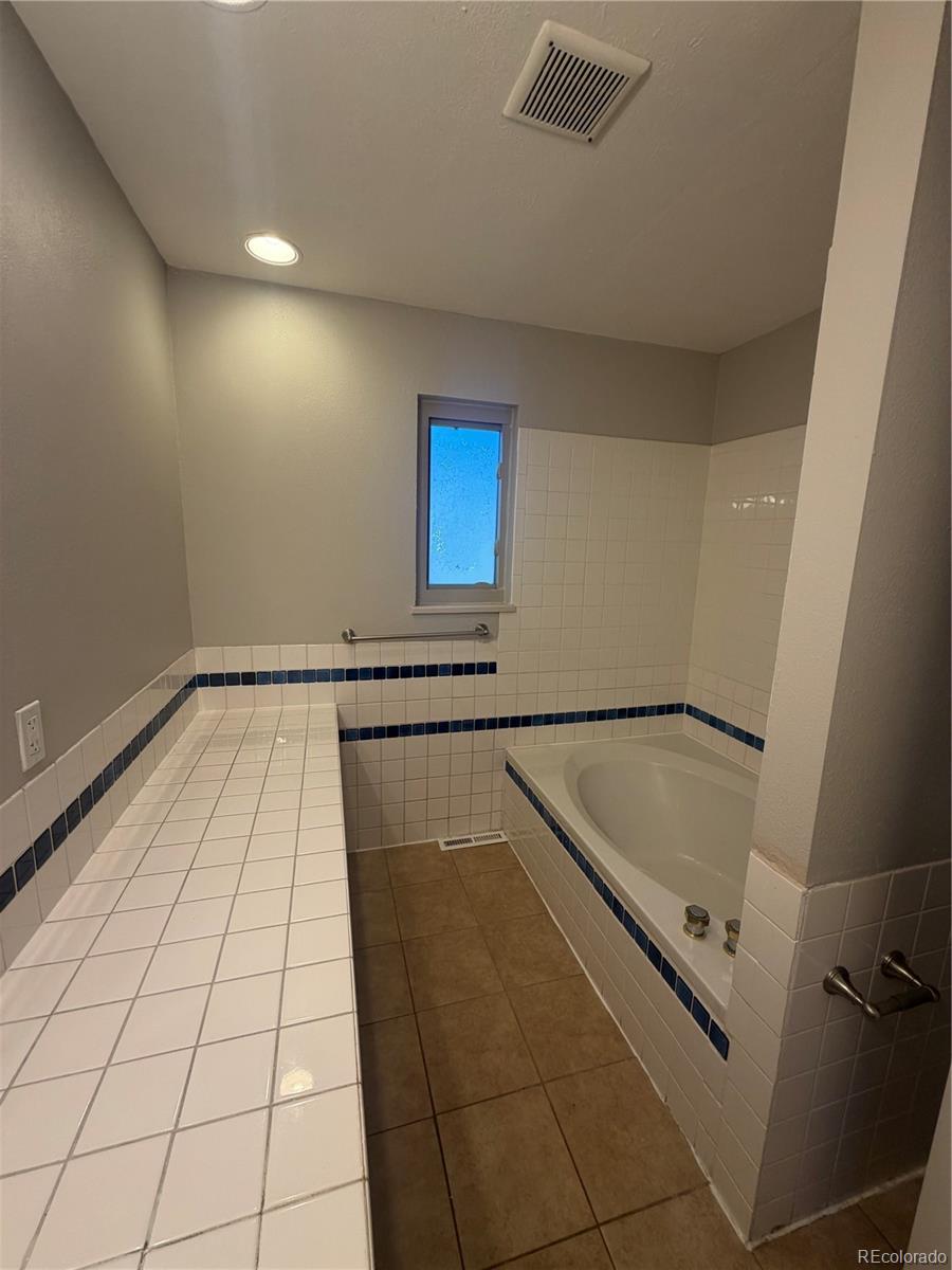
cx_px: 476
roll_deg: -0.4
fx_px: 513
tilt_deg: -8.8
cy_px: 635
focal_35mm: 14
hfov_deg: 85.7
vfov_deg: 102.1
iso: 80
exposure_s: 1/120
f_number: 2.2
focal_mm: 2.22
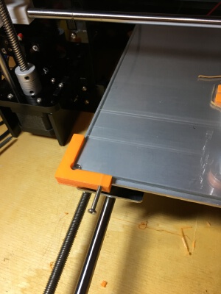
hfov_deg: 48.2
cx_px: 110
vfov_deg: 61.7
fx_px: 247
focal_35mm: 29
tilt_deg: -49.2
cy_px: 147
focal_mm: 4.15
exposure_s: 1/17
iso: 32
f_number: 2.2
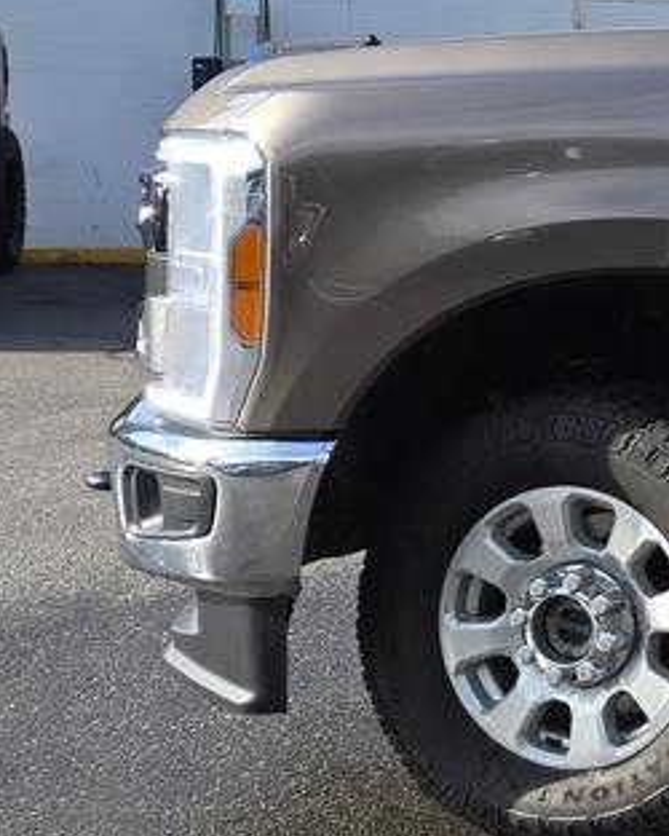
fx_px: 2275
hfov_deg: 12.6
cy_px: 204
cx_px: 1662
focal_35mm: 92
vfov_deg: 20.6
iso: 25
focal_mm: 5.4
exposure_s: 1/659
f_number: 1.8
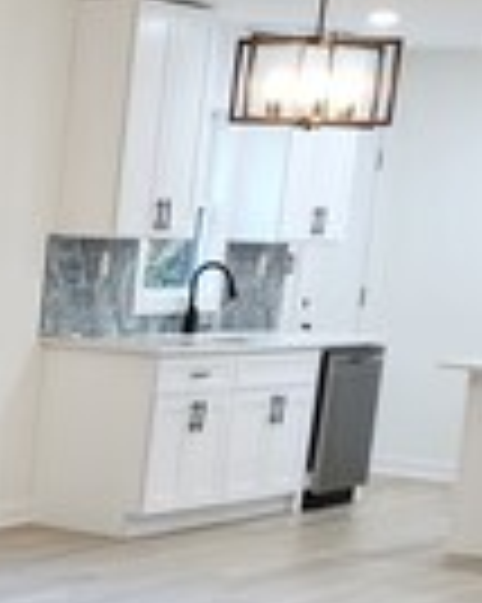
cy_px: 772
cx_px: -284
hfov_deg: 12.9
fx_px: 1999
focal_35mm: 112
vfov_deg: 16.3
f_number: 1.8
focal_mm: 5.54
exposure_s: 1/120
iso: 250
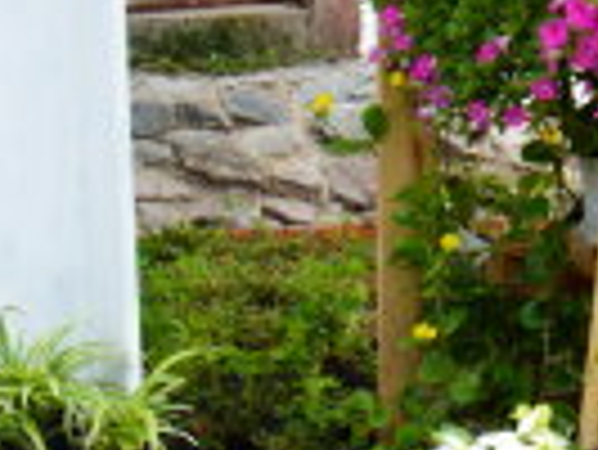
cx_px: 1486
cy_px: 180
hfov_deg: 8.1
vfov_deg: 6.7
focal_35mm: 223
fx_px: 3863
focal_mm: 31
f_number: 5.6
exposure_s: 1/125
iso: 250
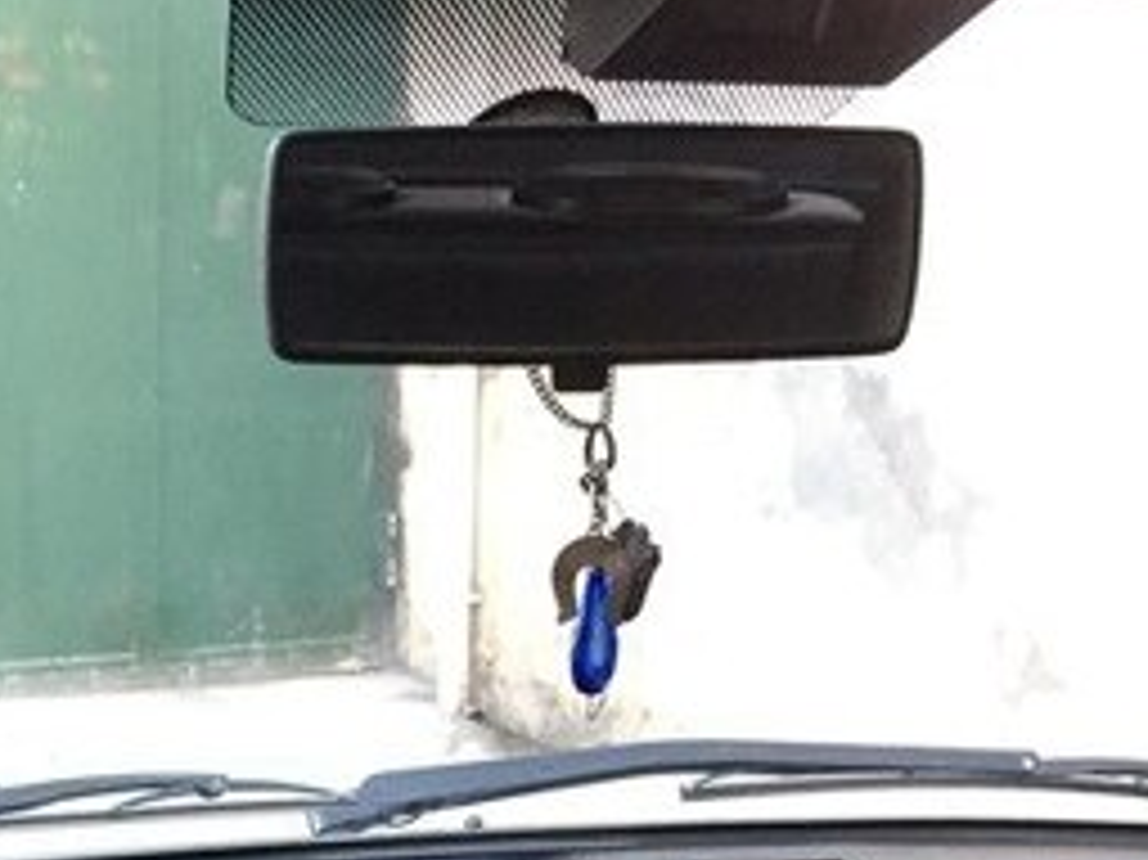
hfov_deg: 25.4
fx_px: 2486
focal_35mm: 75
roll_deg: +0.1
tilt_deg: -14.9
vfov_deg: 18.6
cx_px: 167
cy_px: 1024
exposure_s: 1/33
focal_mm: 4.15
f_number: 2.2
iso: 250
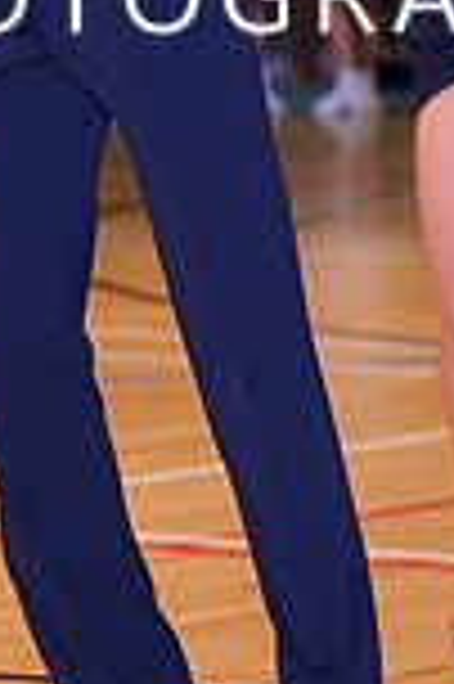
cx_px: -136
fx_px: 6579
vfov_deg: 5.9
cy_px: -86
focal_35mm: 347
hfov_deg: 3.9
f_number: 2.8
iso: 800
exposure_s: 1/200
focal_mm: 78
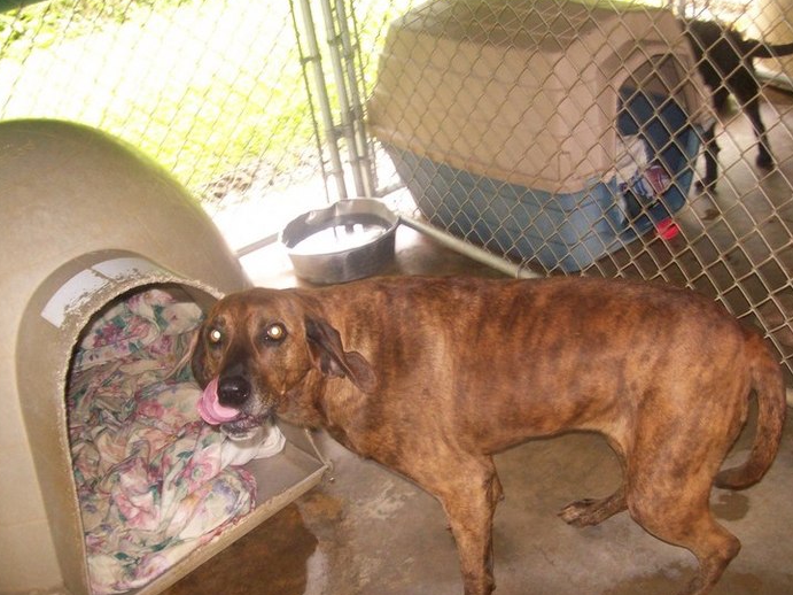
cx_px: 433
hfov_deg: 46.7
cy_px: 315
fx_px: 916
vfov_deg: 35.9
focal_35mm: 40
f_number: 2.7
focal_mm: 6
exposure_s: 1/64
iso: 200
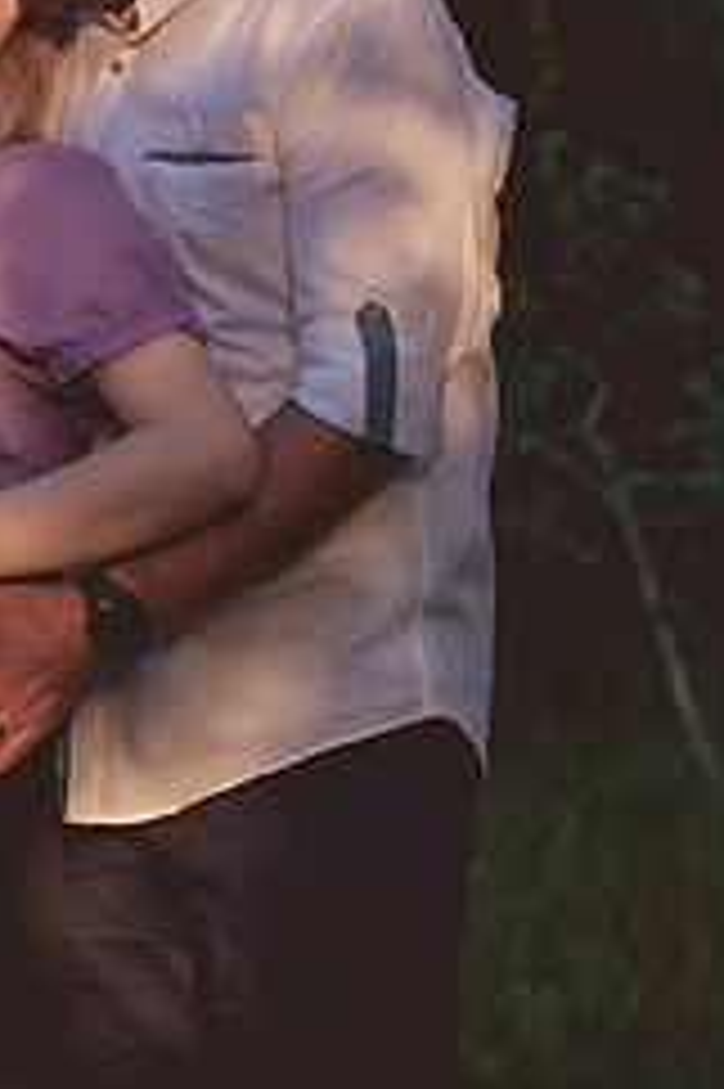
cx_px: 88
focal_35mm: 158
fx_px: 4773
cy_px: 387
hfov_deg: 8.6
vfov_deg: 13.0
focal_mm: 85
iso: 400
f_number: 3.5
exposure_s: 1/1250
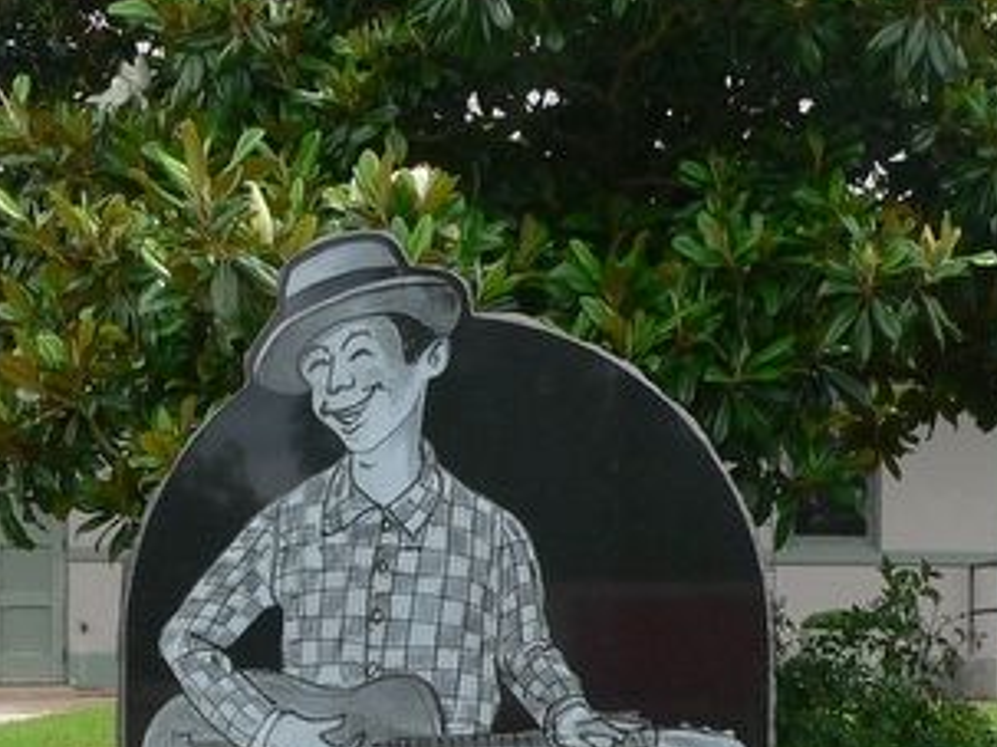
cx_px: 408
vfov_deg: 15.0
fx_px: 2735
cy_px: 885
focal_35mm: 95
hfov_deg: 20.6
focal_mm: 6
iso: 80
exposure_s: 1/320
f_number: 4
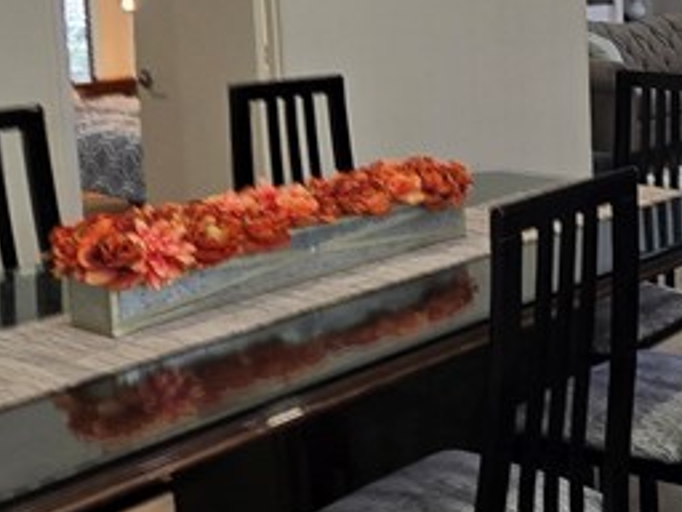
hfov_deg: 30.5
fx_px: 1024
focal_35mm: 52
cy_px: 99
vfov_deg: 27.4
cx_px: 845
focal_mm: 2.2
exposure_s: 1/60
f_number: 2.2
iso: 100
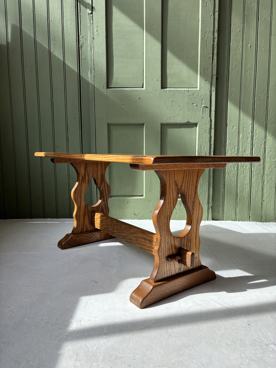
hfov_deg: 53.1
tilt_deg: -6.4
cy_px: 184
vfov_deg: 67.3
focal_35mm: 26
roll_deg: -0.7
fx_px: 276
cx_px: 138
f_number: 1.6
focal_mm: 5.96
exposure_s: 1/865
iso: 50
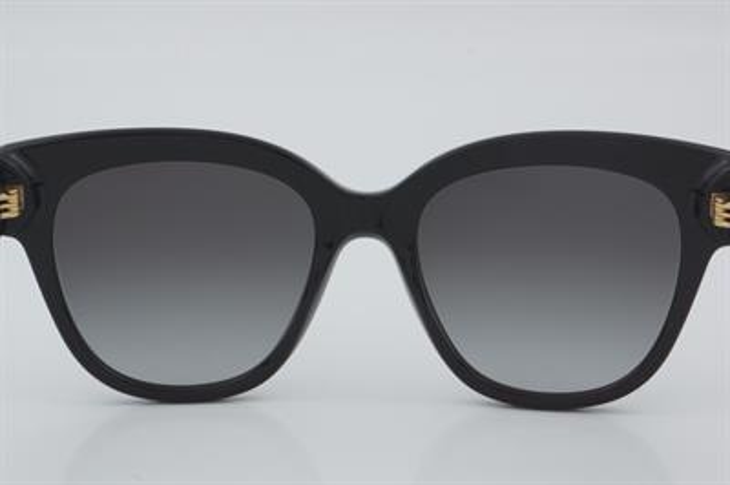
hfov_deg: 24.6
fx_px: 1672
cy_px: 242
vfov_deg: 16.5
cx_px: 365
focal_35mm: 82
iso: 100
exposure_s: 1/4
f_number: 32
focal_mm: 55
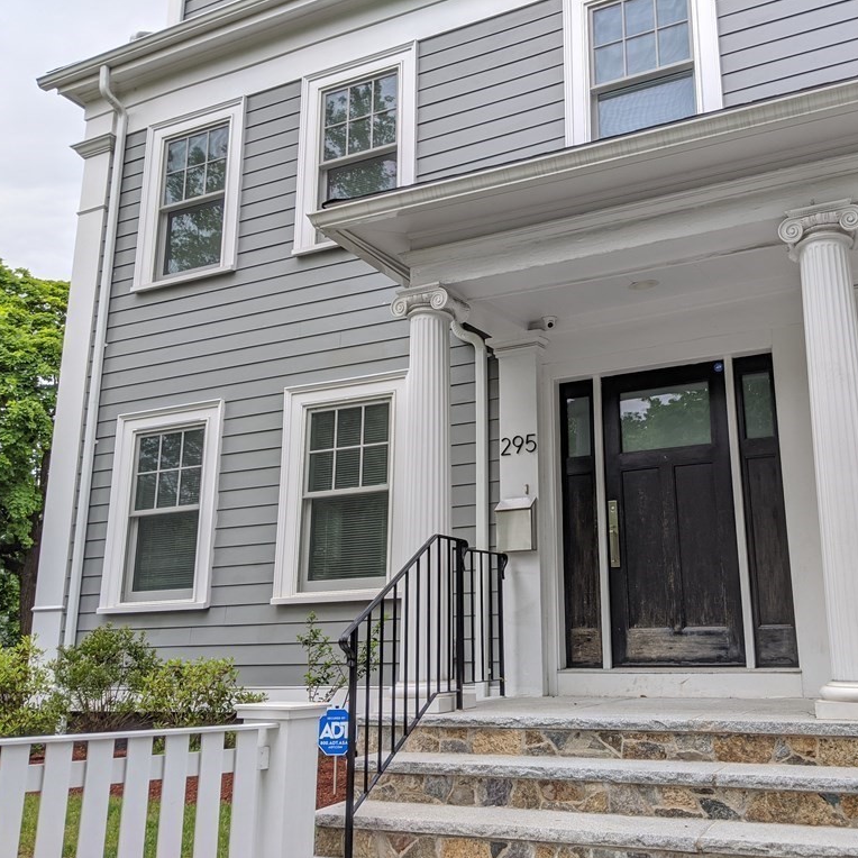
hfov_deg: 50.6
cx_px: 530
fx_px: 897
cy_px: 429
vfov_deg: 51.1
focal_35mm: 32
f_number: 1.8
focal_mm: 4.44
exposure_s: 1/1560
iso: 55
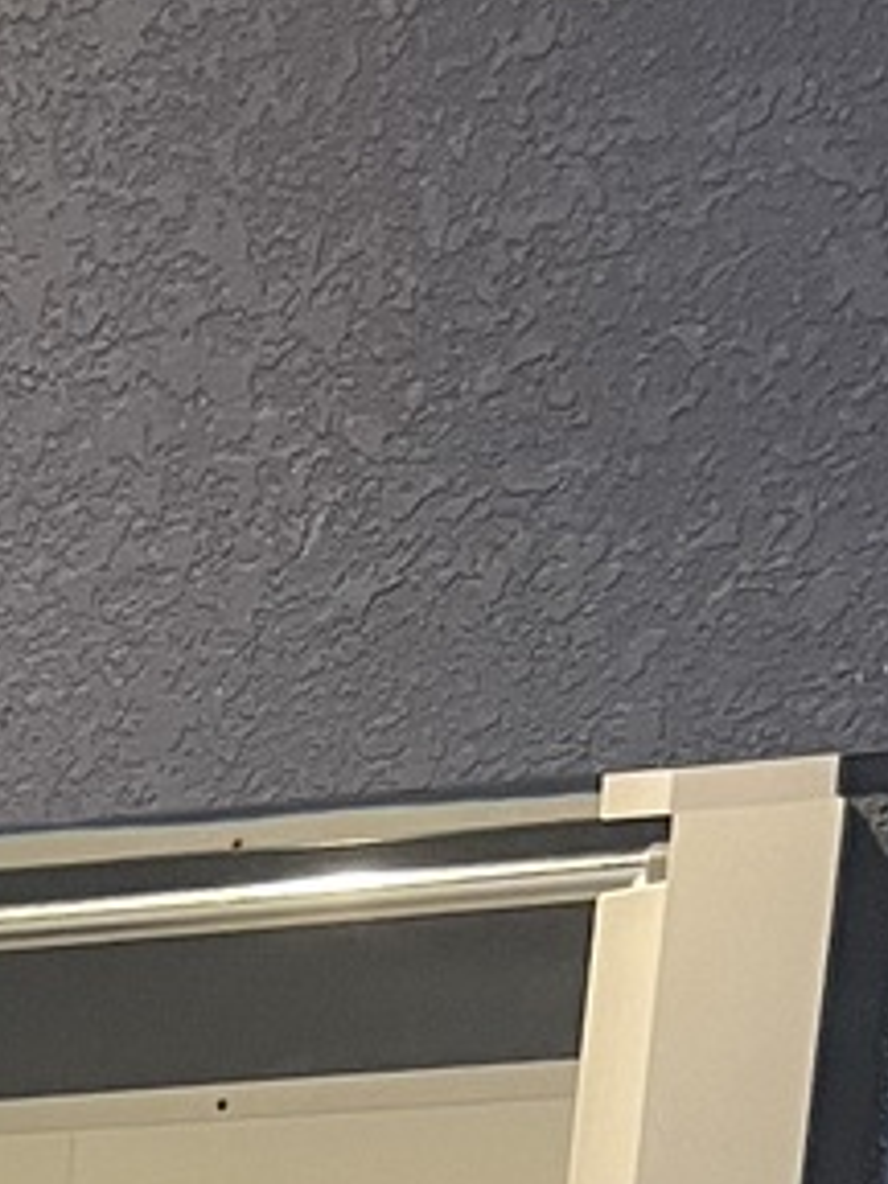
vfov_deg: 12.6
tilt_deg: -11.4
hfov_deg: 10.3
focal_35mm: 130
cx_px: -1048
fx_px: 4446
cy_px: 2643
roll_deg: -1.4
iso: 125
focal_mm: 5.7
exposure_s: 1/60
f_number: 1.5
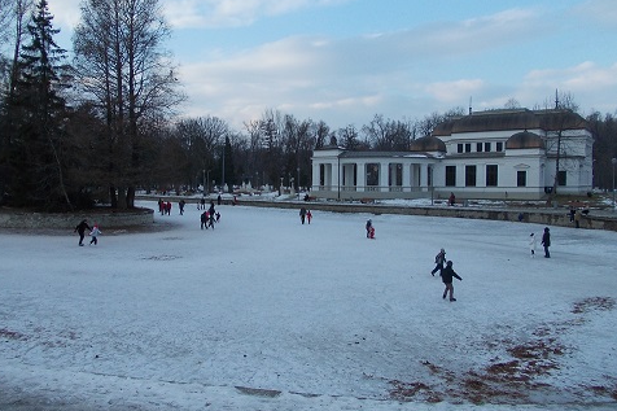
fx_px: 514
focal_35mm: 30
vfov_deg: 43.6
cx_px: 301
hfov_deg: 61.9
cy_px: 197
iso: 80
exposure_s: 1/320
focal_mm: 4
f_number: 2.7
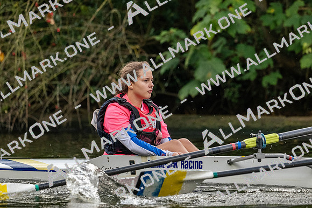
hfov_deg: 3.4
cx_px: 156
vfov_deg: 2.3
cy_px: 104
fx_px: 5198
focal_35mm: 600
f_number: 4.5
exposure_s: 1/2500
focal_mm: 400
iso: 1600
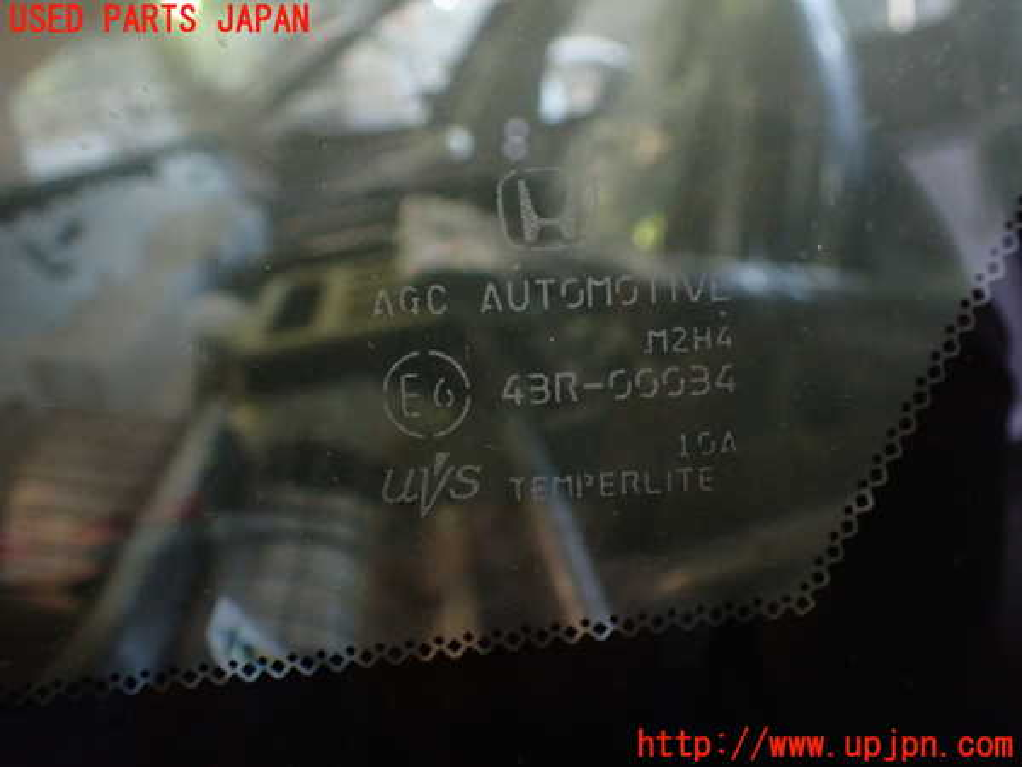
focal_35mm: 30
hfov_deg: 60.0
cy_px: 384
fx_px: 886
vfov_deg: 46.8
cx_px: 511
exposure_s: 1/80
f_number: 2.3
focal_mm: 5.4
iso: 800
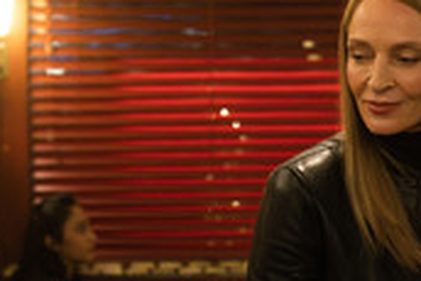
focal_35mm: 177
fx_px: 2072
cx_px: 147
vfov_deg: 7.7
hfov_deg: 11.6
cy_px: 334
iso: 12800
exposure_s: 1/100
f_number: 3.5
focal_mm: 61
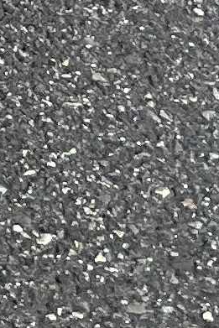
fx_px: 2835
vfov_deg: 6.0
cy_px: -771
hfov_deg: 4.1
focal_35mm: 311
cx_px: -689
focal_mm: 3
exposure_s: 1/912
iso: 25
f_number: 1.8
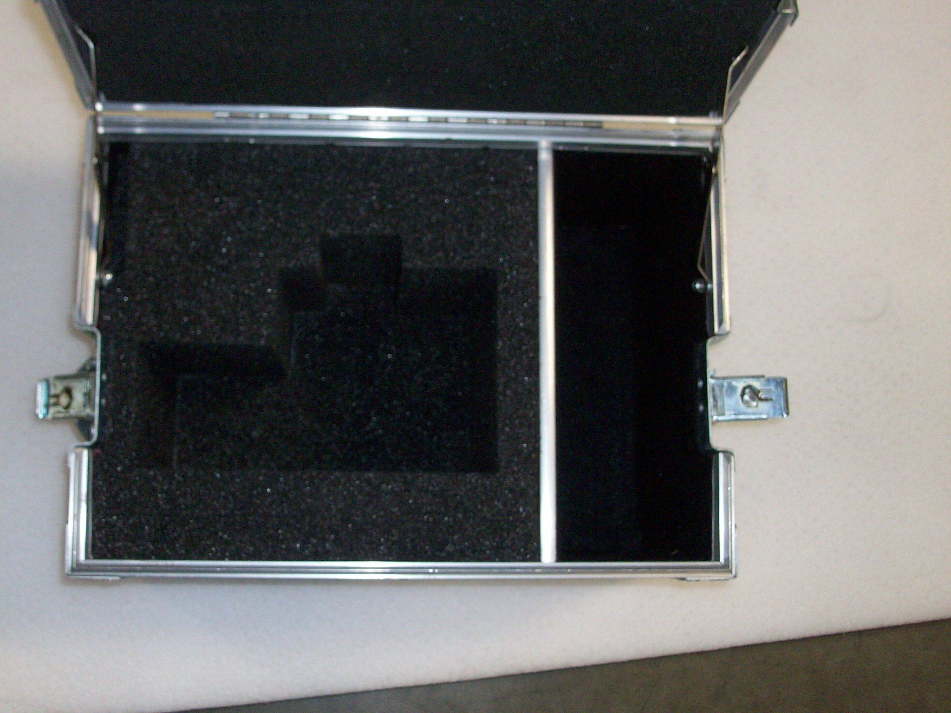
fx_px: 1154
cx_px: 476
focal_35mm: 42
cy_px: 356
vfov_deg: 34.3
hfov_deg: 44.8
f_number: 3.2
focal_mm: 7.1
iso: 160
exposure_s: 1/65.1
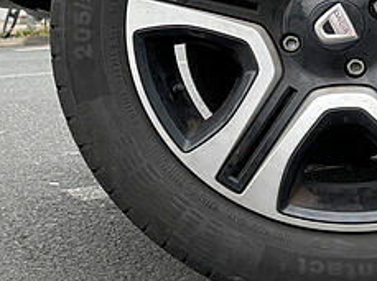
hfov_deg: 20.1
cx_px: -91
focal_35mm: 91
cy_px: 71
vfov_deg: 16.1
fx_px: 990
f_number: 1.6
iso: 50
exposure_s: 1/792
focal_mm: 5.96
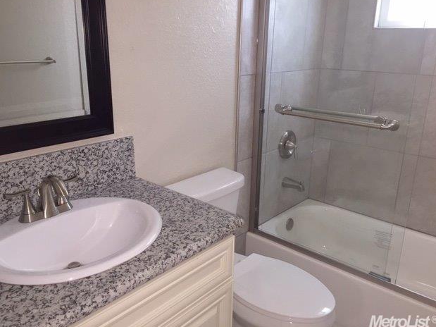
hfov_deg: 60.0
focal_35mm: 30
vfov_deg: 46.8
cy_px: 160
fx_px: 378
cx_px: 214
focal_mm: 4.15
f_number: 2.2
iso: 100
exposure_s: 1/30
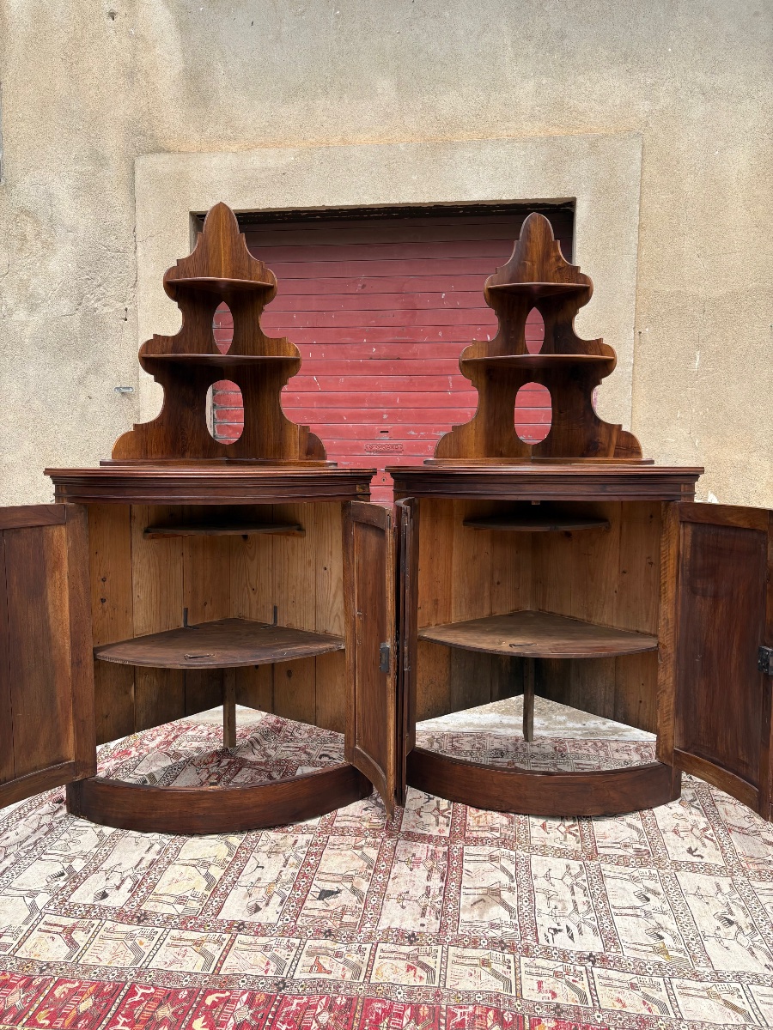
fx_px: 774
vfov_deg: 67.3
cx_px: 386
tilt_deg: -4.4
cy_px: 515
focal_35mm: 26
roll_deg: -0.3
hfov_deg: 53.1
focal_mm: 5.96
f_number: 1.6
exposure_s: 1/1517
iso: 50
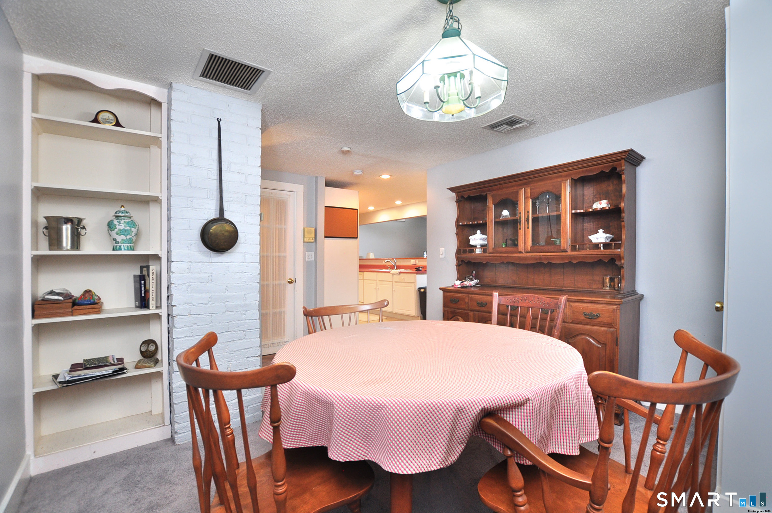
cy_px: 256
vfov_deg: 77.2
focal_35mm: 15
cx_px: 386
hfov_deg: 100.5
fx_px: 321
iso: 400
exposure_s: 1/25
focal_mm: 10
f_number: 5
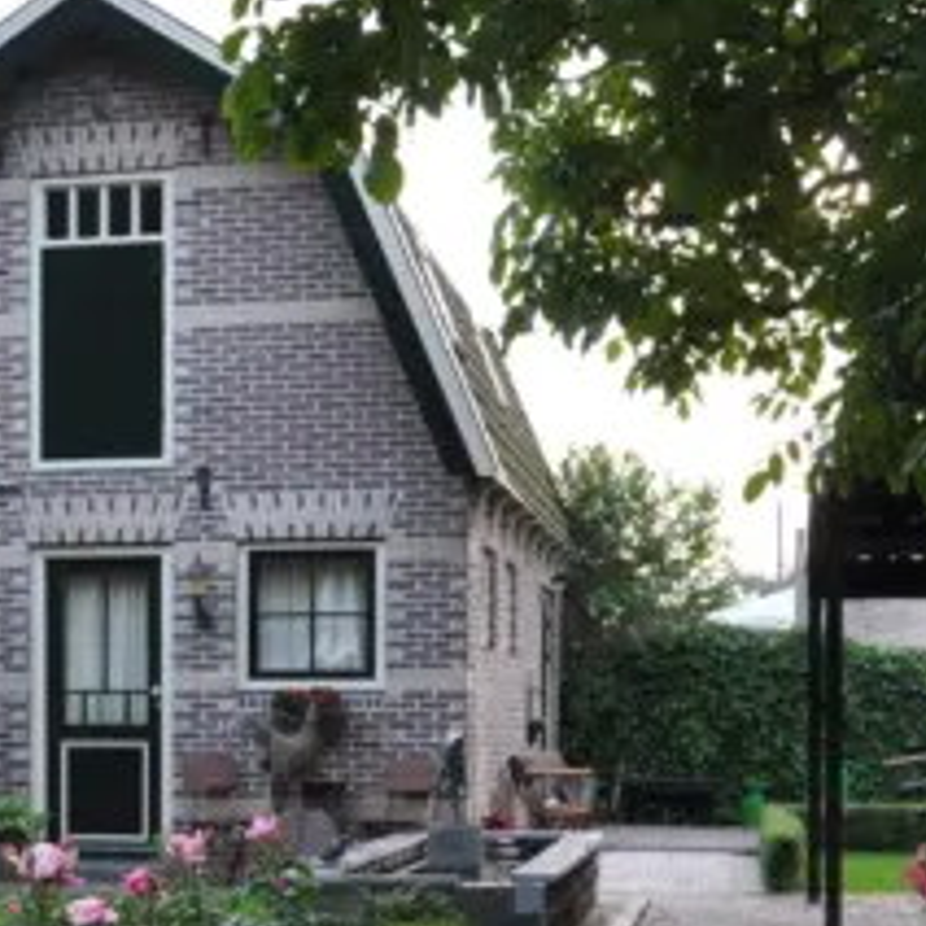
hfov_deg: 21.6
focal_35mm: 78
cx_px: 44
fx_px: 2361
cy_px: 913
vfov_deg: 21.5
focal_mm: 18
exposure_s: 1/30
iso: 400
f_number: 5.6
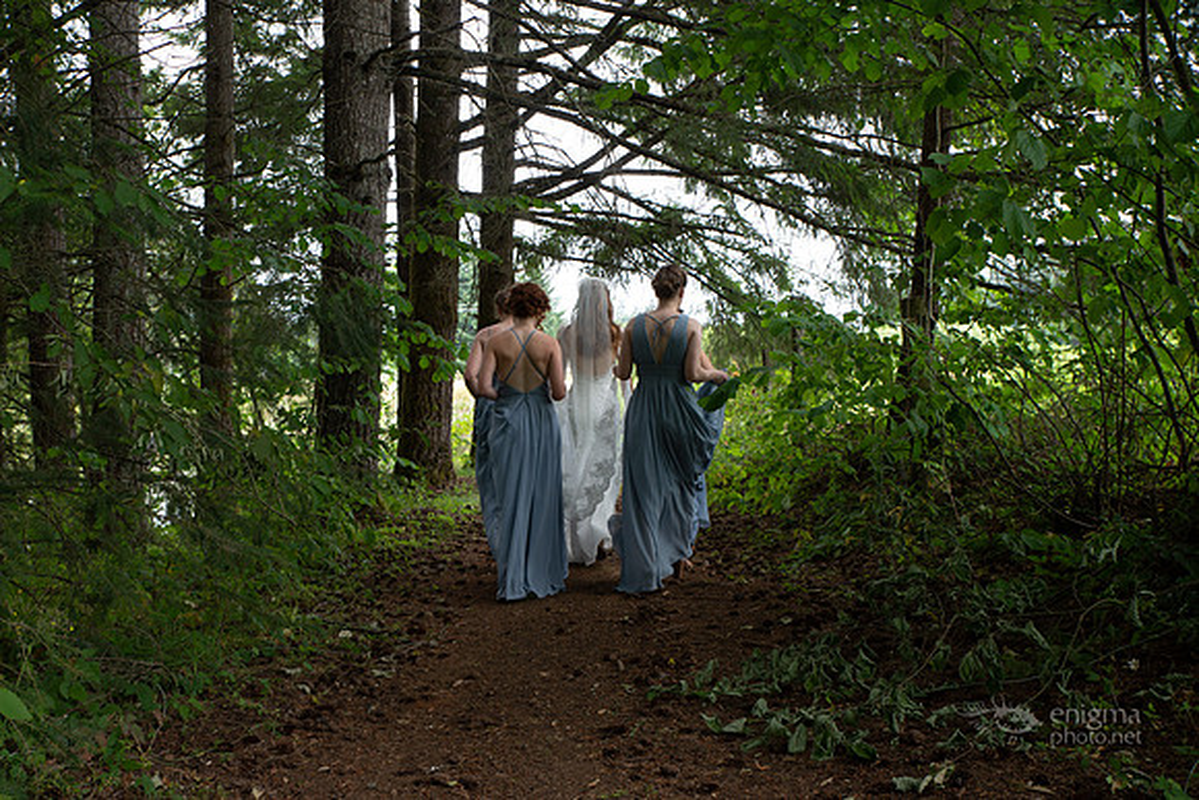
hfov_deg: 50.7
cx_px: 600
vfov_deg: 35.1
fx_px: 1266
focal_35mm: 38
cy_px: 400
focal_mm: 38
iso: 400
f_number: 9
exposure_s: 1/100
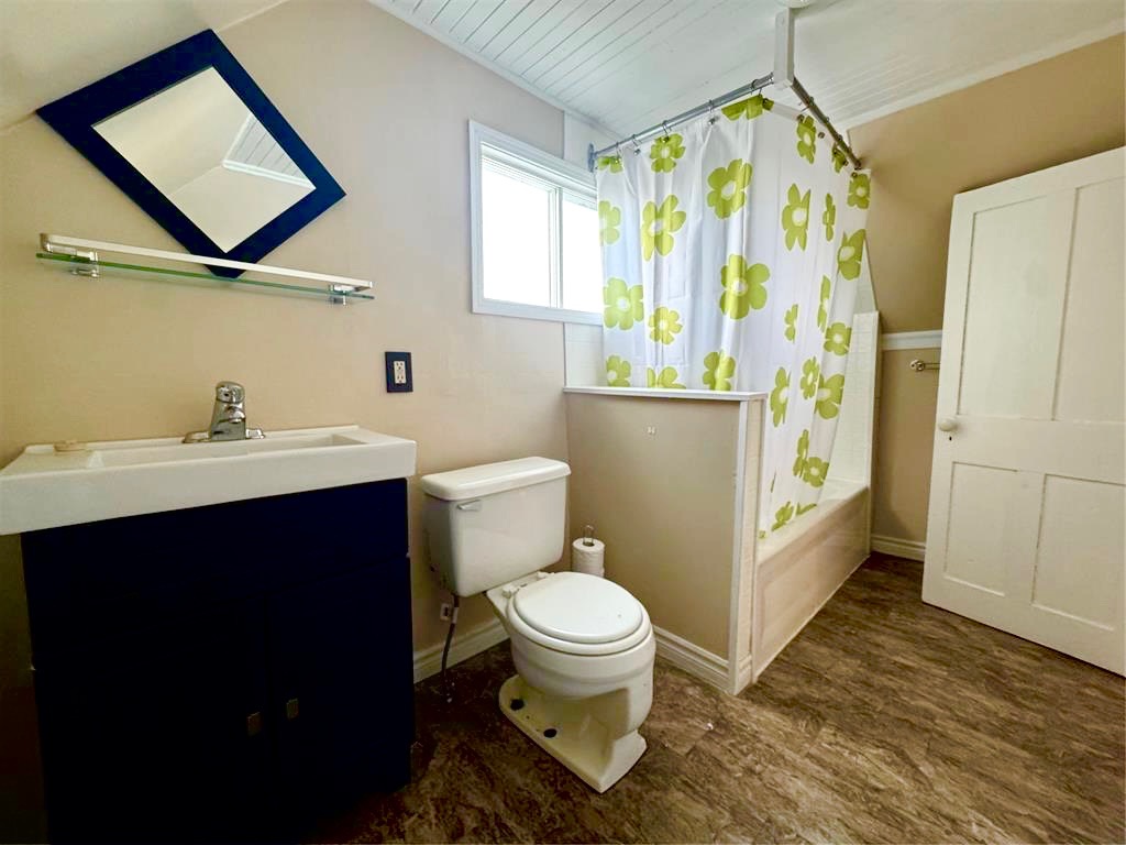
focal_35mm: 14
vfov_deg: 85.7
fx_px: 455
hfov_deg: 102.1
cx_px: 563
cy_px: 422
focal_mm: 2.22
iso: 320
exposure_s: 1/60
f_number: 2.2
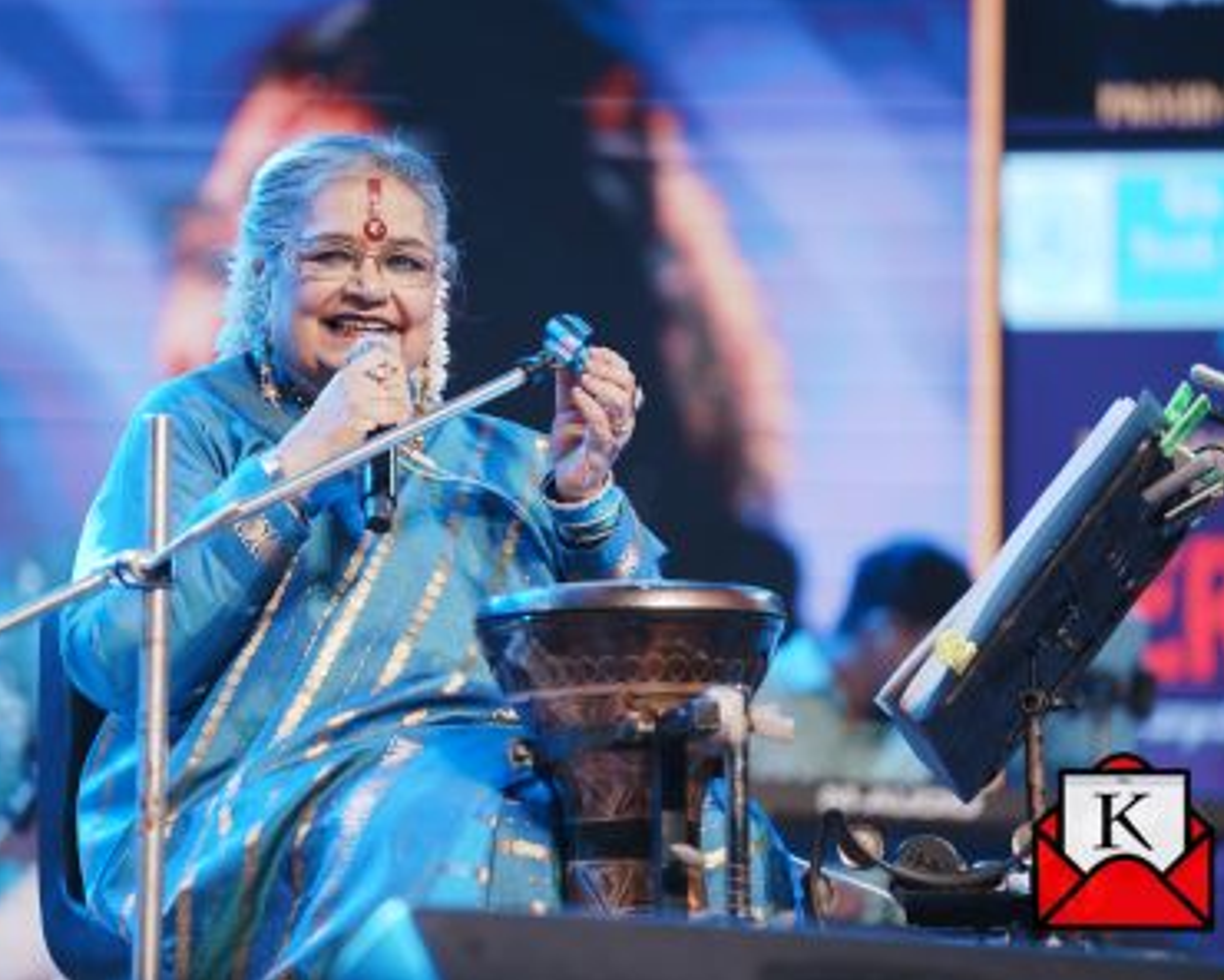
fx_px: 7571
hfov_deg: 9.2
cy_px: 488
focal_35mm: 209
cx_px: 529
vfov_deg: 7.4
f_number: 2.8
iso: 1250
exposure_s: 1/400
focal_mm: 184
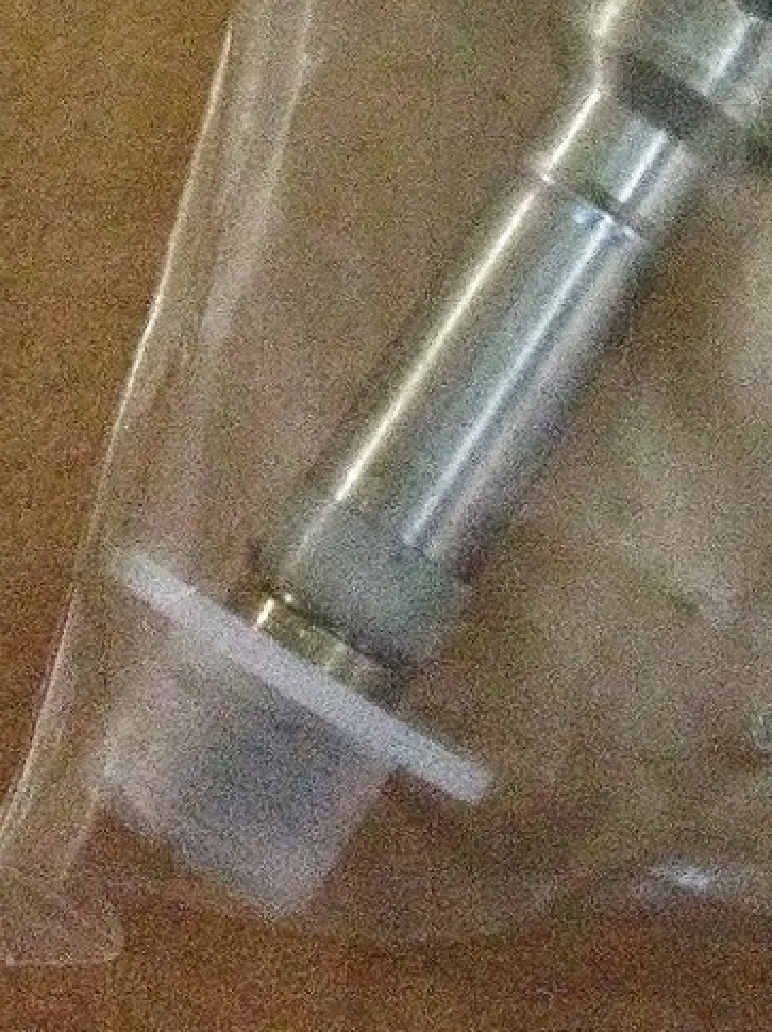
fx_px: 3335
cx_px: 979
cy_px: -452
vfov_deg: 16.3
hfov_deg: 12.8
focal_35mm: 112
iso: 800
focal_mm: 4.28
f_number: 2.4
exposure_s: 1/17
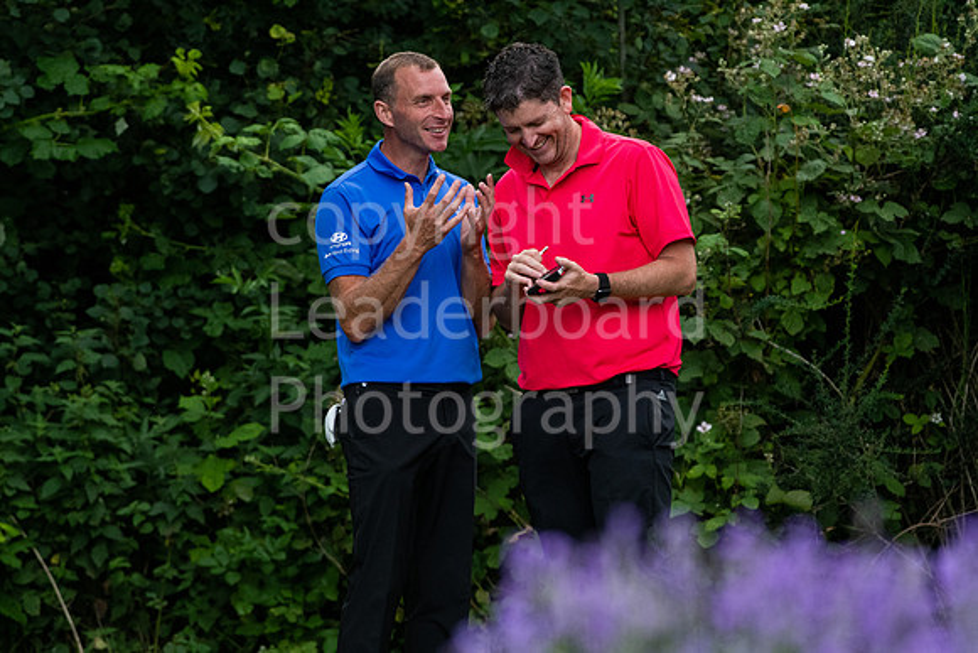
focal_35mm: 585
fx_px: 15895
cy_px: 326
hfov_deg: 3.5
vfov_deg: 2.4
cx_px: 489
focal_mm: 390
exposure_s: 1/1250
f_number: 5.6
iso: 1600
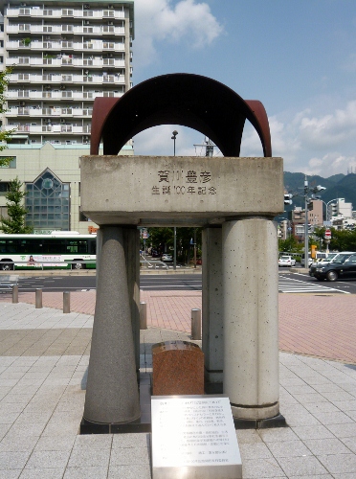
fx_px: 469
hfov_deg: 41.6
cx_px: 178
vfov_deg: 54.1
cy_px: 240
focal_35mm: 34
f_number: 9
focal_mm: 6
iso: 100
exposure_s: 1/200
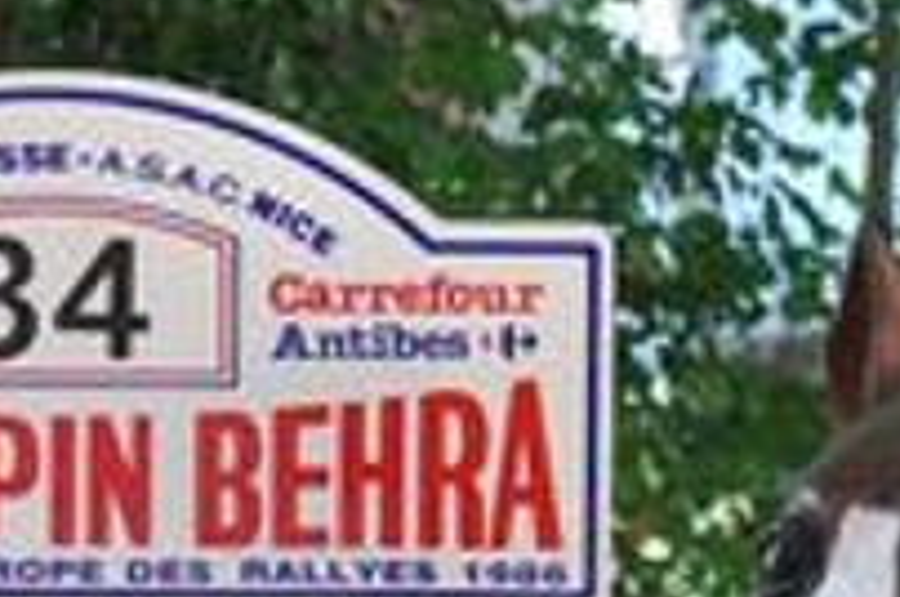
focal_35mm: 223
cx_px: 365
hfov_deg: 9.2
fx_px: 5566
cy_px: 1232
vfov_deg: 6.0
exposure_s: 1/30
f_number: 5.6
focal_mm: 30
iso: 200
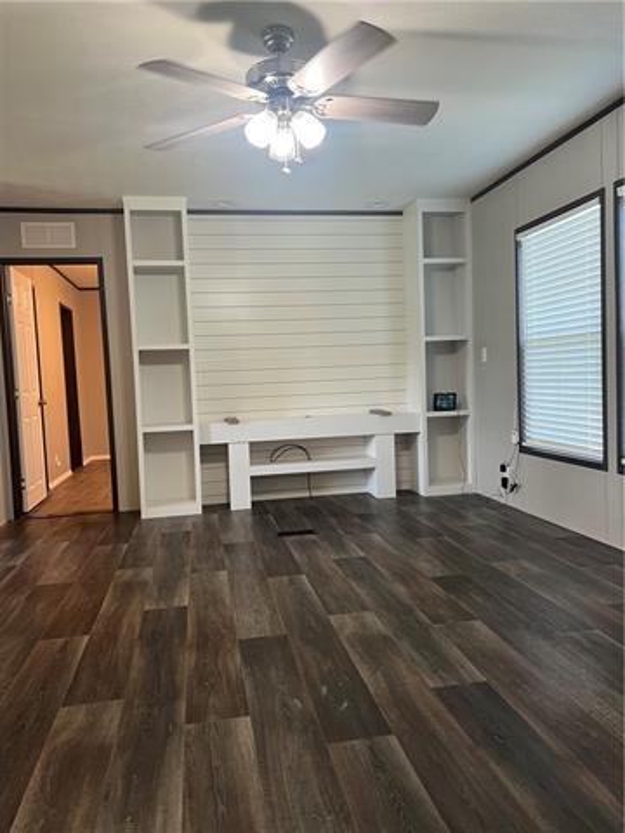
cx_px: 312
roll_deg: +2.9
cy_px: 416
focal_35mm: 26
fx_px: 626
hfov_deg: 53.1
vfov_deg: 67.3
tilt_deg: -3.5
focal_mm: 5.7
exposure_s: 1/60
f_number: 1.5
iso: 100
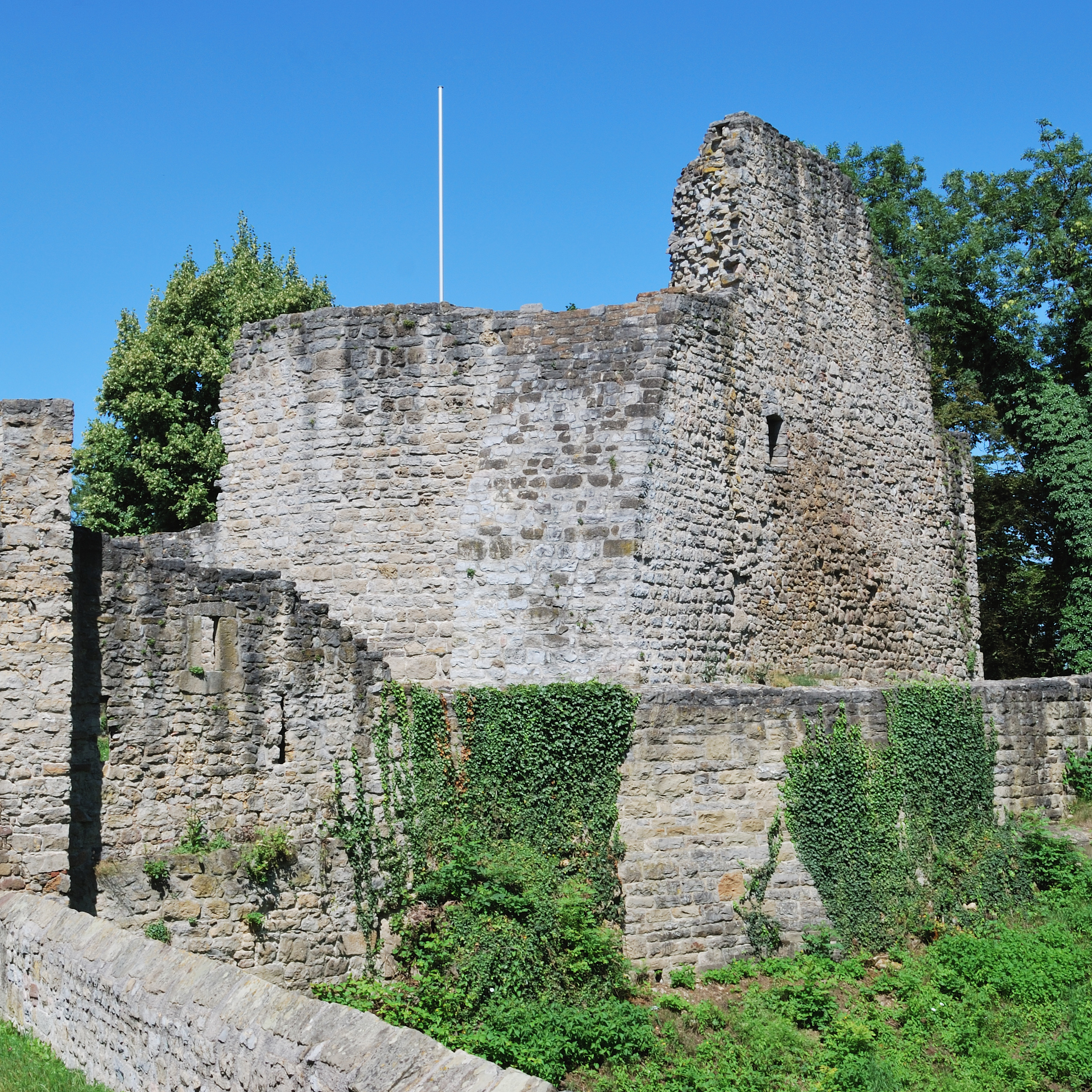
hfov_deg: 34.0
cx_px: 468
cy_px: 548
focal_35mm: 50
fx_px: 1785
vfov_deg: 34.0
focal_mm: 26
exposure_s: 1/160
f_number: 11
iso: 100
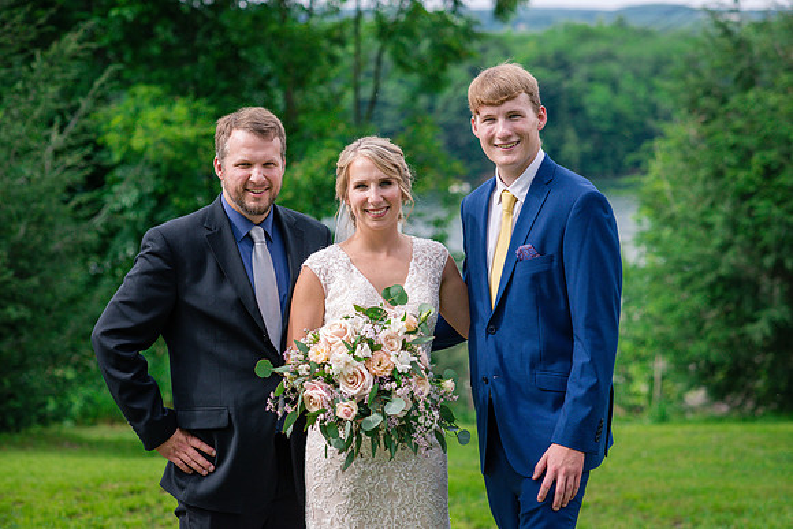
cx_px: 396
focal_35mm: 85
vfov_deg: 16.1
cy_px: 264
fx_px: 1873
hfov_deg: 23.9
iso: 500
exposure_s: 1/3200
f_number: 3.2
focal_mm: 85
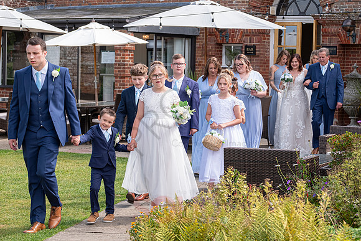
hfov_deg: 22.0
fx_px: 926
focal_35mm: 92
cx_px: 222
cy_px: 93
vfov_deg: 14.8
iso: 200
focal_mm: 50
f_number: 3.6
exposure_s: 1/640
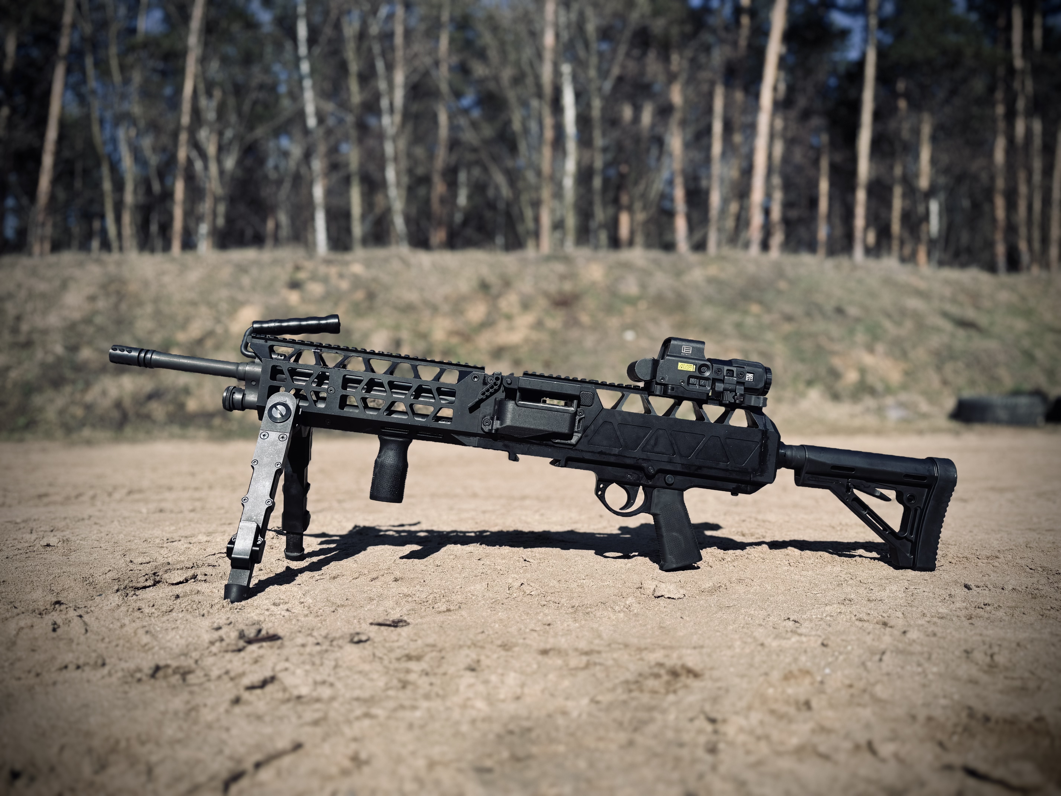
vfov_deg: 56.8
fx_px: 736
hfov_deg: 71.6
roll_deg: -0.5
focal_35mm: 24
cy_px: 398
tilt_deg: +2.4
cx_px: 530
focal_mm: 6.76
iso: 80
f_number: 1.78
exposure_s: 1/4049
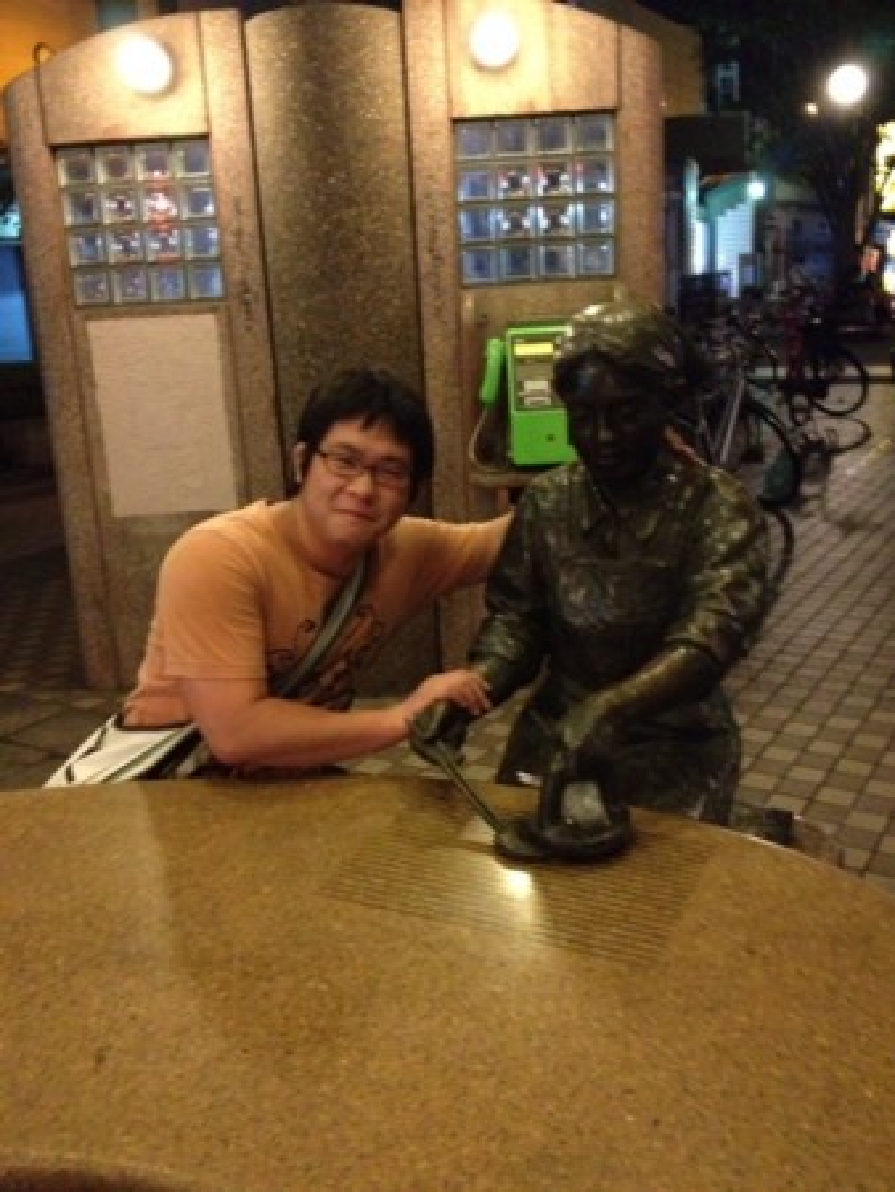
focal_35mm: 35
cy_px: 596
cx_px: 448
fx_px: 1205
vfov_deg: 52.6
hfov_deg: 40.7
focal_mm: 4.28
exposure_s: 1/15
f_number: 2.4
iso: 800
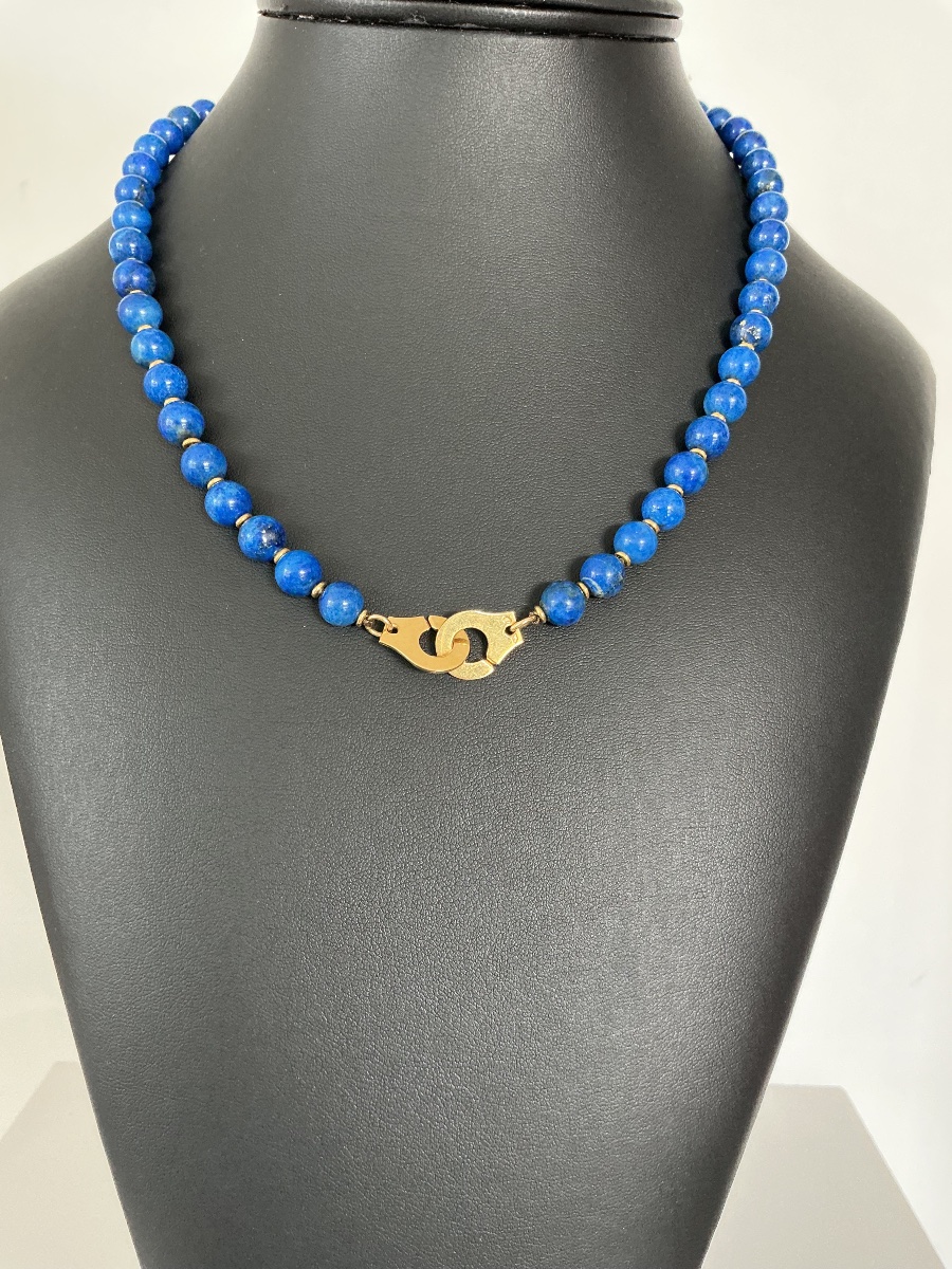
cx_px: 476
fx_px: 1063
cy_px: 634
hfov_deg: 48.2
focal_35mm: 29
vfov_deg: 61.7
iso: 160
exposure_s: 1/60
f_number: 1.8
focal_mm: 3
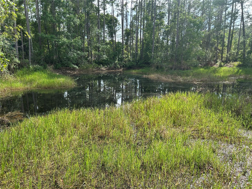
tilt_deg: -11.0
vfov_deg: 53.1
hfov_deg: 67.3
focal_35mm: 26
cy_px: 94
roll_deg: -0.8
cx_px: 126
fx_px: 189
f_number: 1.5
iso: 50
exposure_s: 1/1112
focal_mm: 5.7
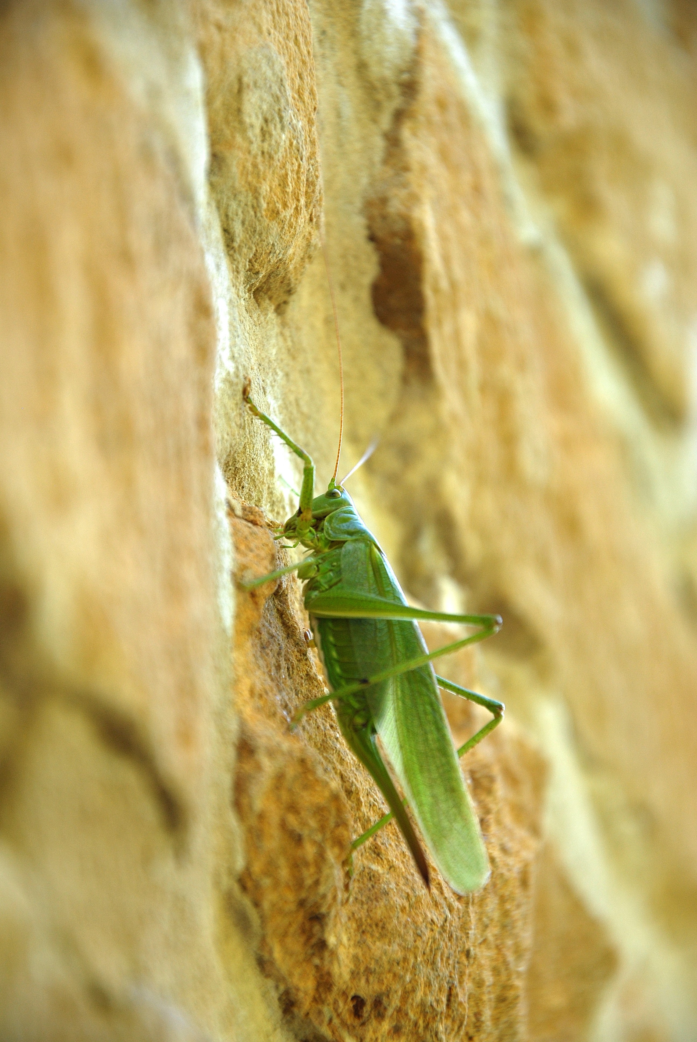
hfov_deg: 8.7
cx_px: 348
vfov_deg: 13.0
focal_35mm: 158
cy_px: 521
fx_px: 4561
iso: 200
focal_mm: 105
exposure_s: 1/80
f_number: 5.6
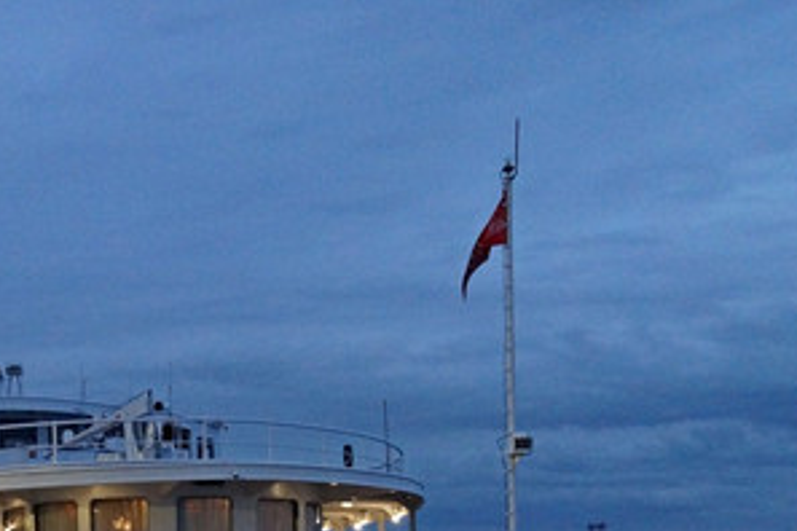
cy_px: 569
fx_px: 1572
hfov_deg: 28.0
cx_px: 193
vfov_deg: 18.5
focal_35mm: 71
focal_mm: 22
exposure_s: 1/160
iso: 2500
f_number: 4
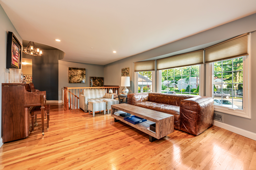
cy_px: 85
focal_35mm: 15
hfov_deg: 100.4
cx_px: 128
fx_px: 107
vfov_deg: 77.2
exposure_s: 1/10
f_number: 5.6
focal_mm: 15
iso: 320
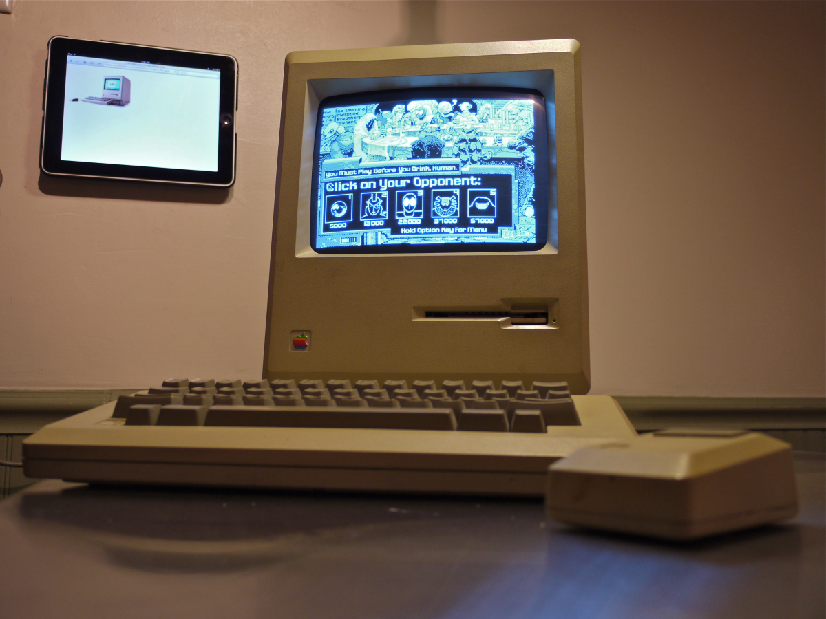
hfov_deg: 56.8
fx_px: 764
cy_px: 310
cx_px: 413
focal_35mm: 32
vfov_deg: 44.2
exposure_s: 1/30
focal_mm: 16
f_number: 3.7
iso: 200
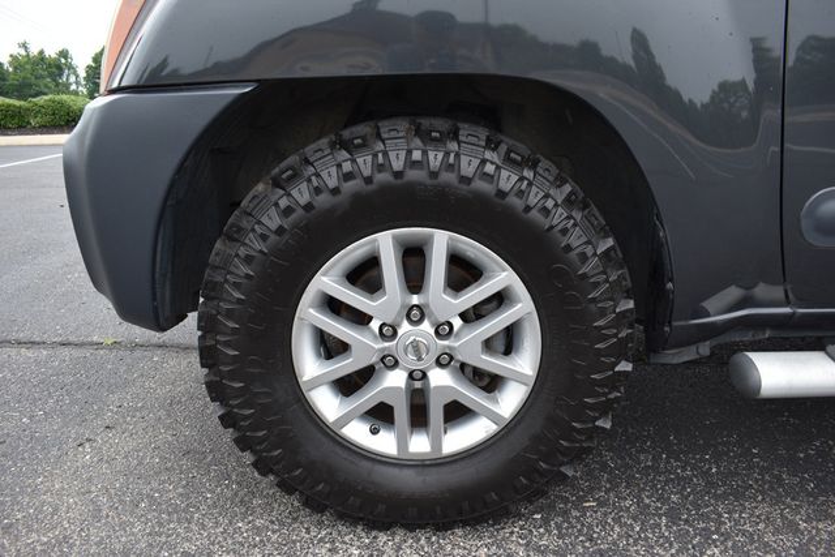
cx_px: 418
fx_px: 626
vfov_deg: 48.0
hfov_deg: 67.4
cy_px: 278
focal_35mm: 27
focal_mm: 18
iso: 250
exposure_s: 1/250
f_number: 5.6
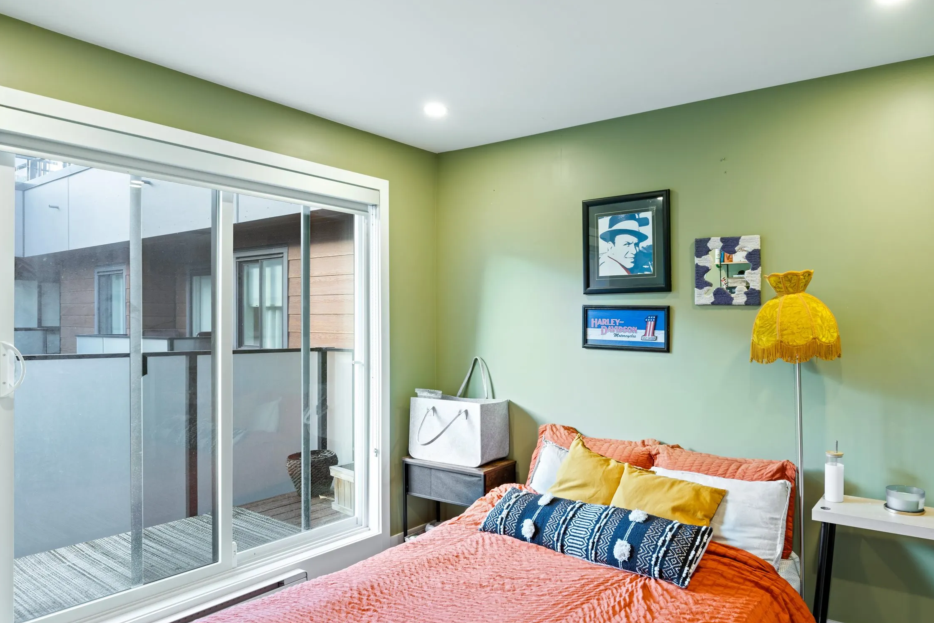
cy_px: 306
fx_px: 571
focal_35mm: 22
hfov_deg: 77.6
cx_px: 567
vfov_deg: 57.2
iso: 100
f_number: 8
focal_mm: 16
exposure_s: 1/1.25
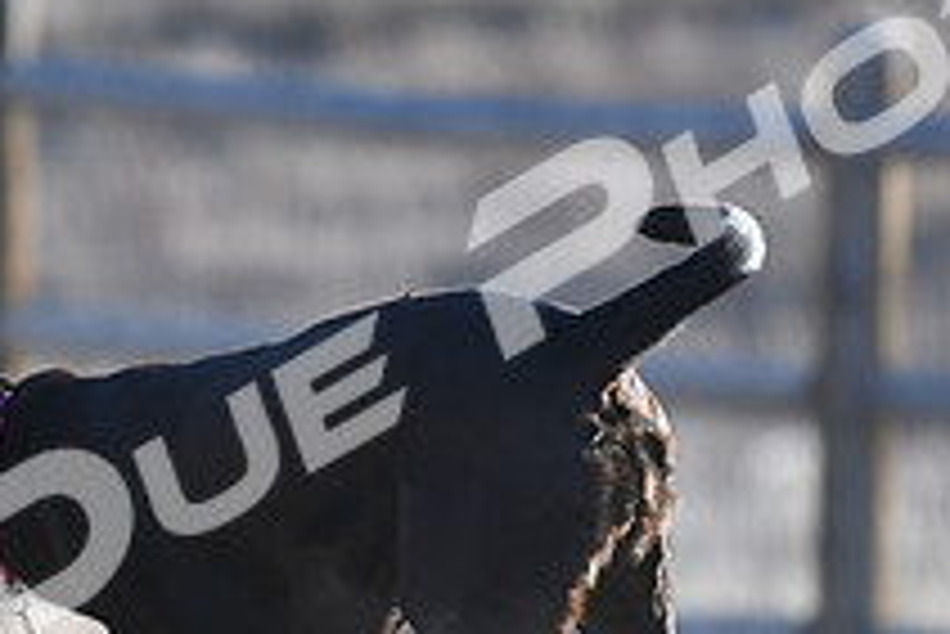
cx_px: 221
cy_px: 425
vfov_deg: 1.7
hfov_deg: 2.5
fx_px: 21811
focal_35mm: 826
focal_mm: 200
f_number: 2.8
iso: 360
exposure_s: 1/4000
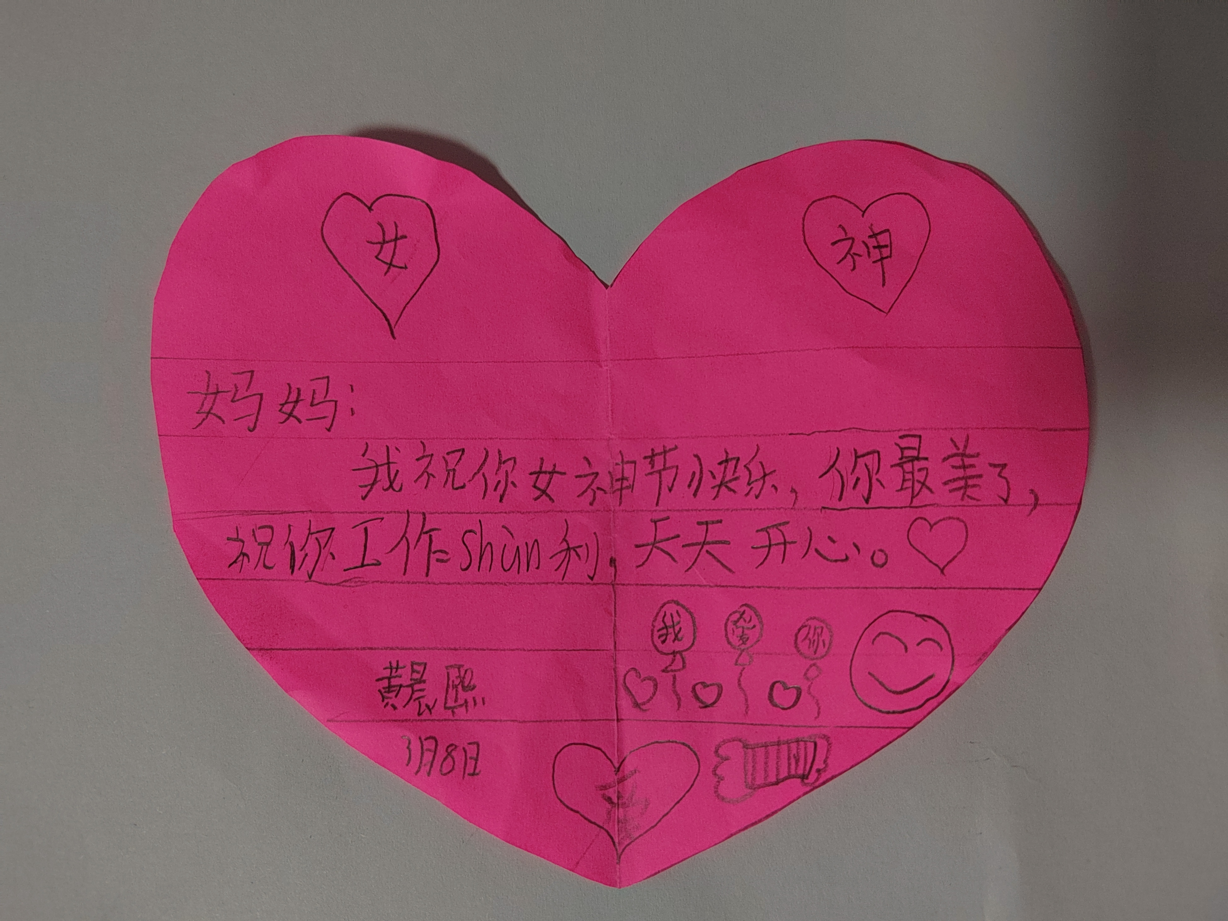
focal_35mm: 23
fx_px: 816
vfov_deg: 58.9
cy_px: 460
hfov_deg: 73.9
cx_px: 614
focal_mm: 5.52
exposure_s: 1/50
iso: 1528
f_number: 1.9
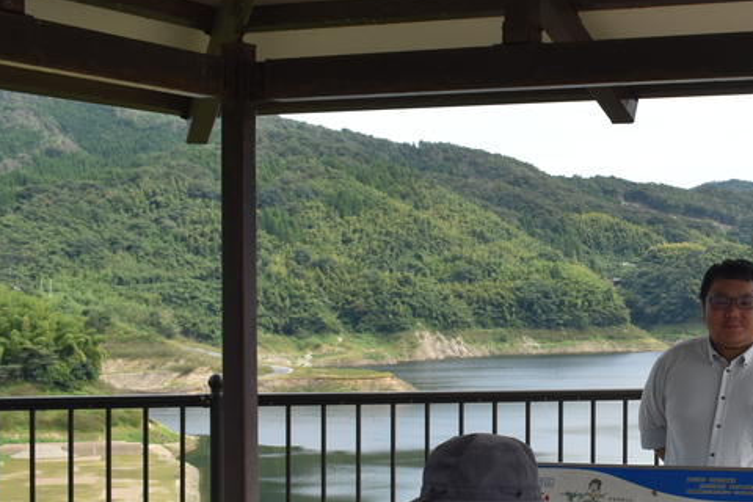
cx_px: 744
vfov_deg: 18.1
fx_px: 1569
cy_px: 325
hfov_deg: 25.7
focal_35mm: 75
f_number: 8
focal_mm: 24
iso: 200
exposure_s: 1/250
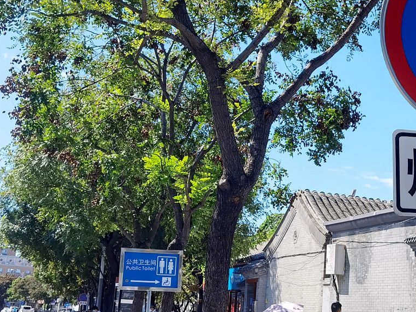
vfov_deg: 22.2
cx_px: 315
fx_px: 793
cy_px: 142
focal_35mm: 66
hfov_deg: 28.9
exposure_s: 1/2247
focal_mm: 6.71
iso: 50
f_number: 1.9
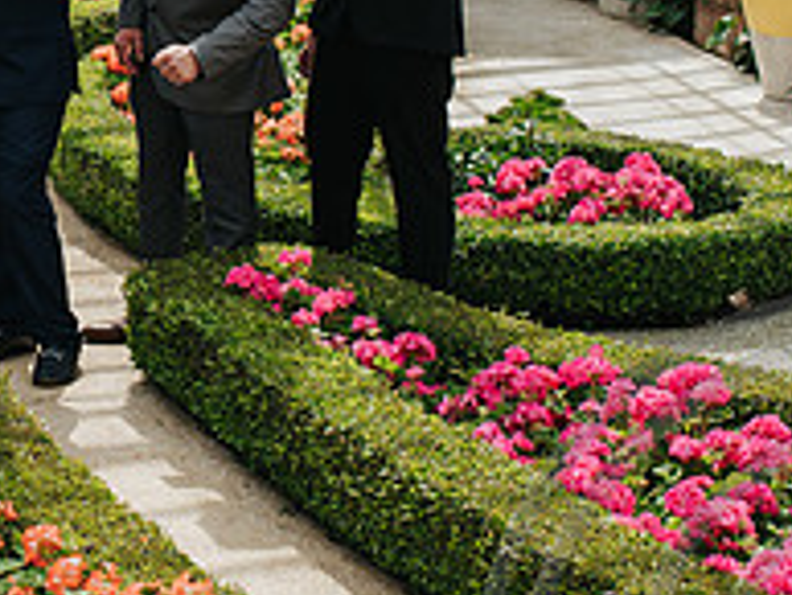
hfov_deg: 15.5
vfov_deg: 12.1
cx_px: -218
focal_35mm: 121
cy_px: 22
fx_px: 2770
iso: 280
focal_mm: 35
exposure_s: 1/1250
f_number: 3.5
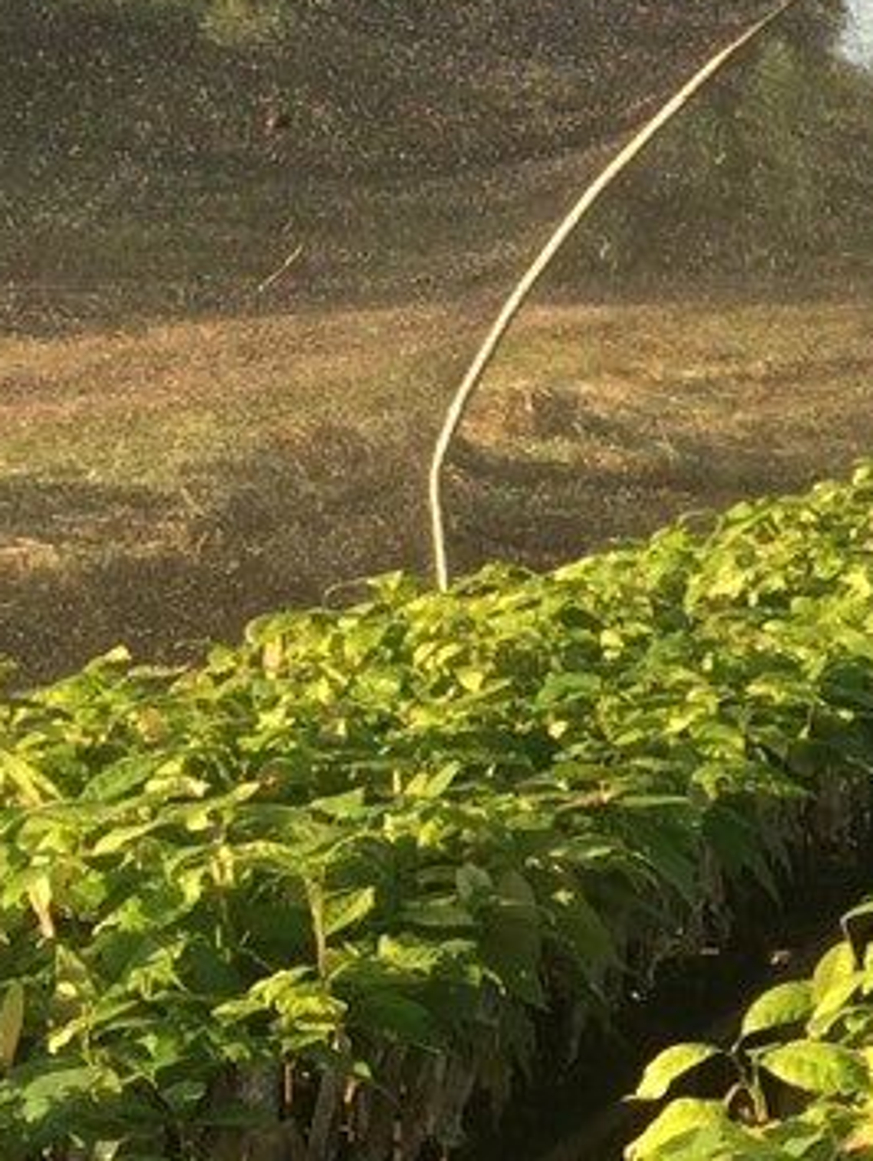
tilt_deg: -12.7
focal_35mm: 131
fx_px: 4400
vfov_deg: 14.9
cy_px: 1059
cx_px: 1684
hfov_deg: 10.5
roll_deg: +1.1
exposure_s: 1/227
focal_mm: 4.15
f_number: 2.2
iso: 32
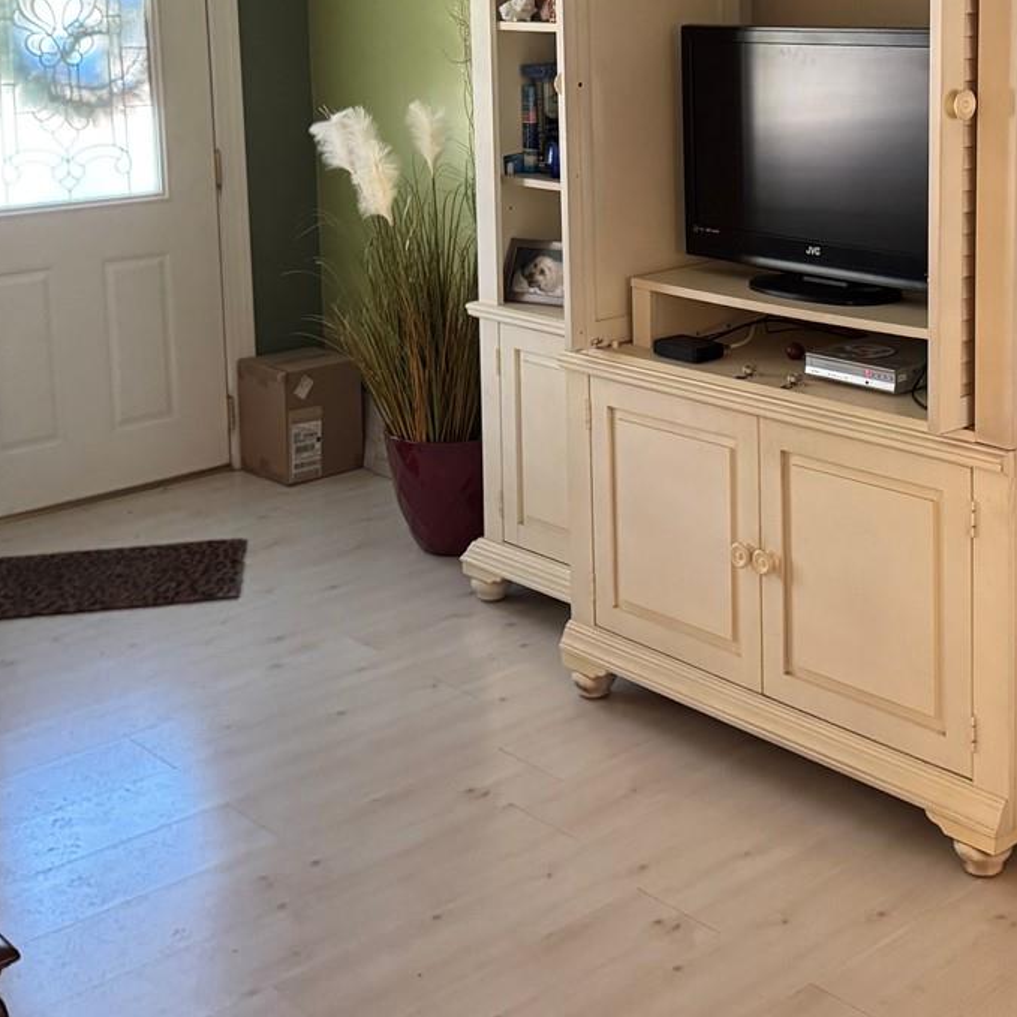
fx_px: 1662
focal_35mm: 50
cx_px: 708
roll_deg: +0.6
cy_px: 214
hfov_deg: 33.6
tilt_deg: -9.5
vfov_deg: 33.1
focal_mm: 6.76
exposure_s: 1/60
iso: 500
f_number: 1.78
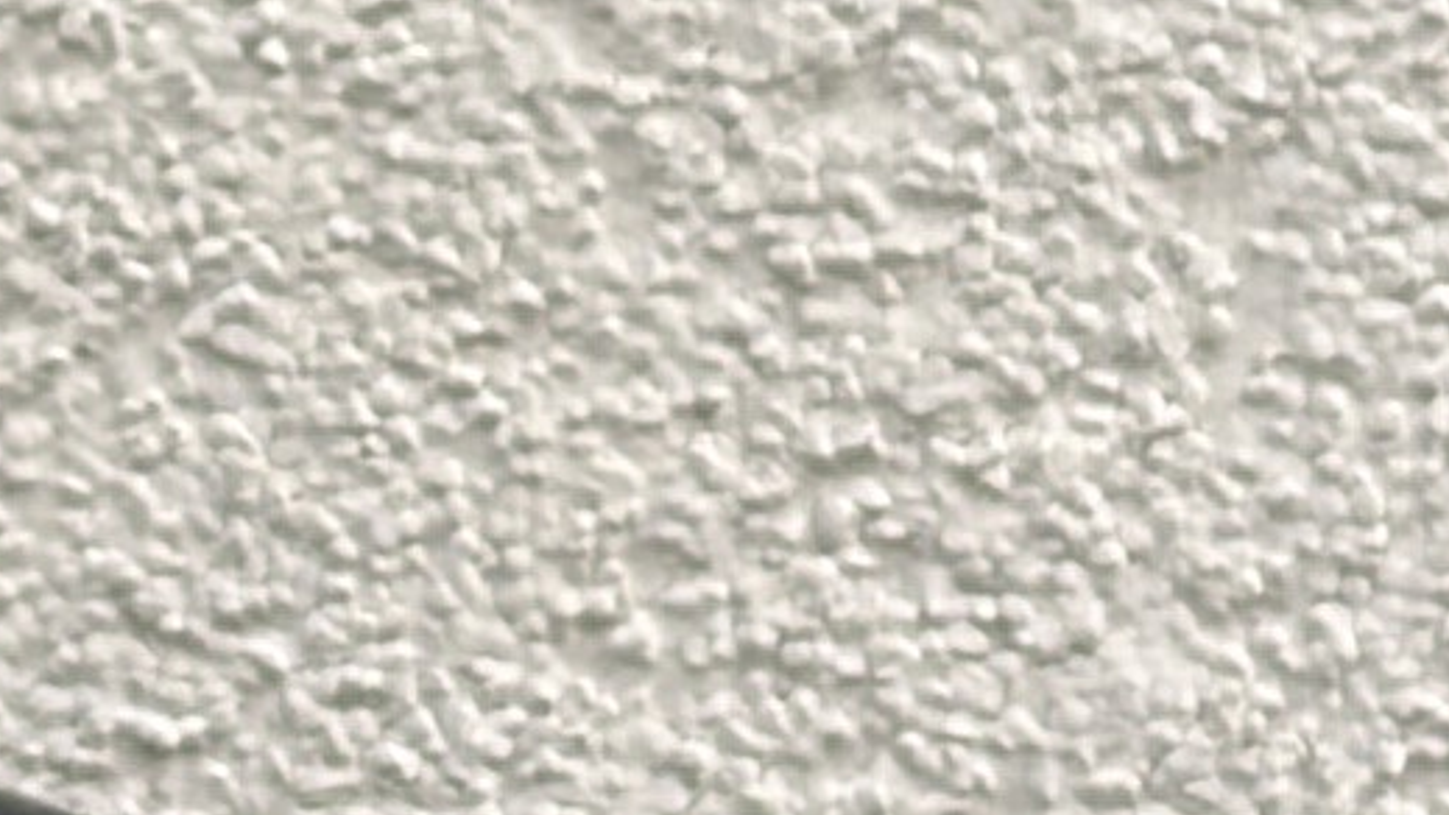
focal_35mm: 440
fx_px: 16906
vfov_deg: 2.8
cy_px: 645
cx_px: -2030
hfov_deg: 4.8
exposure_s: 1/414
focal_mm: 5.96
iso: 32
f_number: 1.6
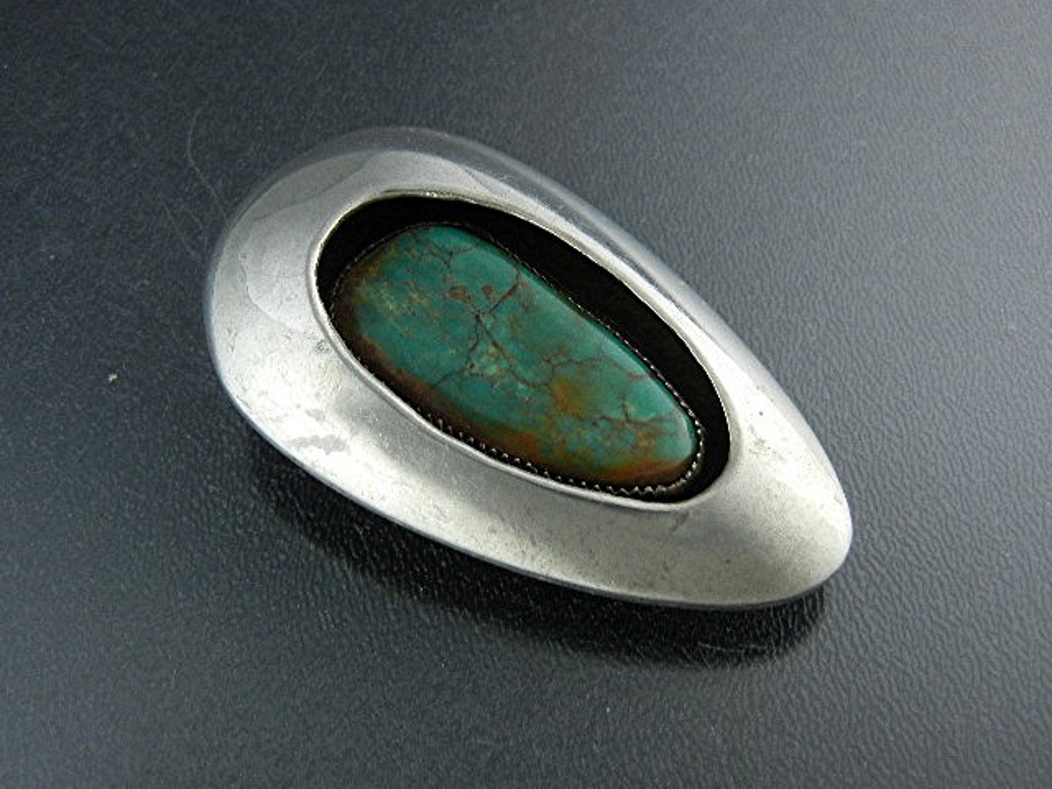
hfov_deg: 42.1
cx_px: 526
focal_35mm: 45
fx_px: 1368
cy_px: 394
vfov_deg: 32.2
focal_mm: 8.1
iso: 400
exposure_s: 1/19
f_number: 3.8
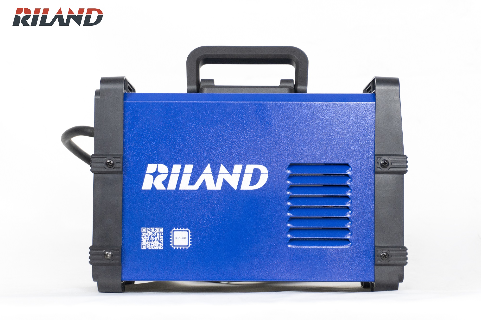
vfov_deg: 18.2
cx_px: 240
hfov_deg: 27.0
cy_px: 160
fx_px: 1002
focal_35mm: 75
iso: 1000
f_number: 5.6
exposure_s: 1/50
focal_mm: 50
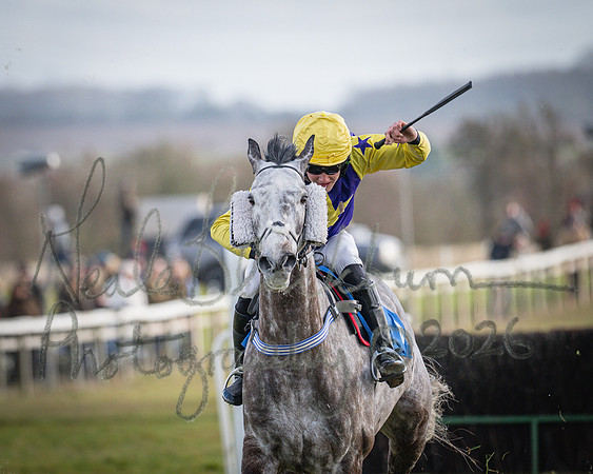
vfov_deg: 2.3
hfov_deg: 2.9
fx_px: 11860
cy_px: 237
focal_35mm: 676
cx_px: 237
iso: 800
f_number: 5
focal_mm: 400
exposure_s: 1/2000
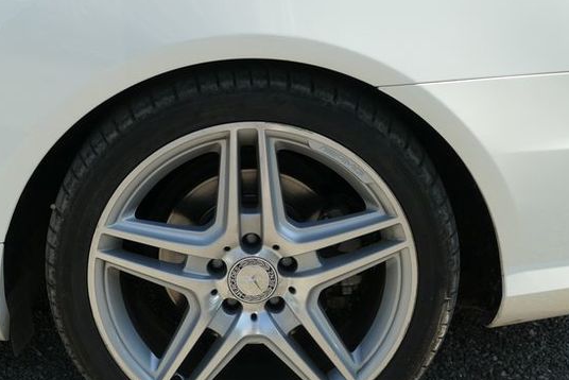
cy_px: 213
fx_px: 1091
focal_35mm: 69
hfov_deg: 29.2
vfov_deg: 19.7
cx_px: 230
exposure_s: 1/1300
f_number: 3.1
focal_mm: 13.43
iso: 125
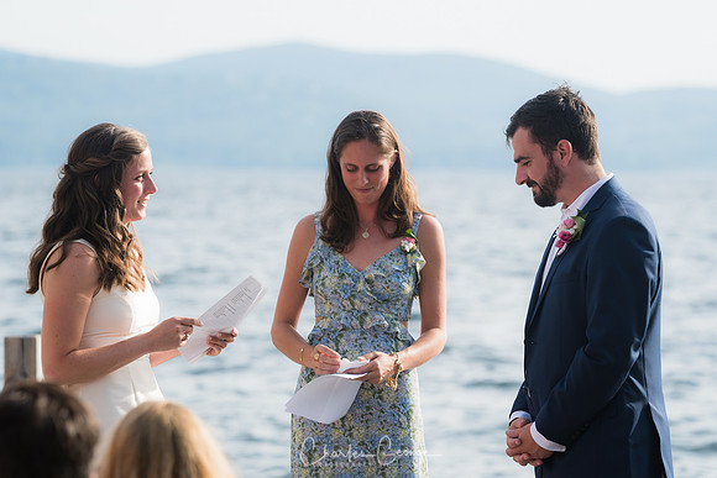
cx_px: 358
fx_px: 3735
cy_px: 239
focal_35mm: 188
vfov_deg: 7.3
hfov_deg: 11.0
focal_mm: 125
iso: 200
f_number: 4
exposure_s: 1/800
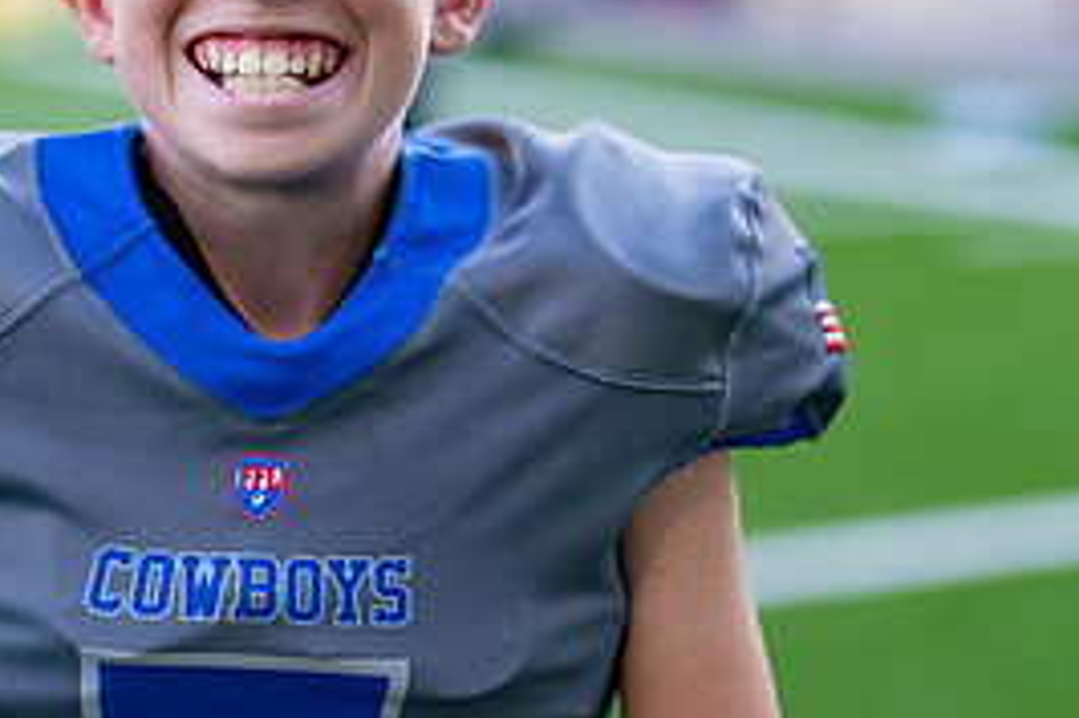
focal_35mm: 120
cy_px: 329
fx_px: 3594
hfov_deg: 17.0
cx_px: 316
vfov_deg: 11.4
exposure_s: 1/500
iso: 100
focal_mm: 50
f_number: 1.2
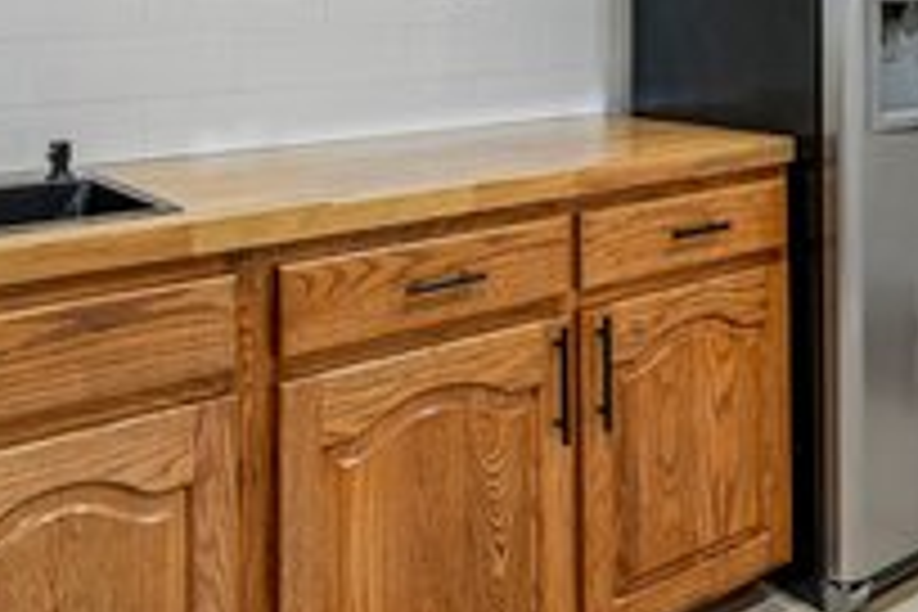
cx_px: 801
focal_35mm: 47
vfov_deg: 26.4
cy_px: -61
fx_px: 1198
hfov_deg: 39.3
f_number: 8
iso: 500
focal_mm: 15
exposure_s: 1/8
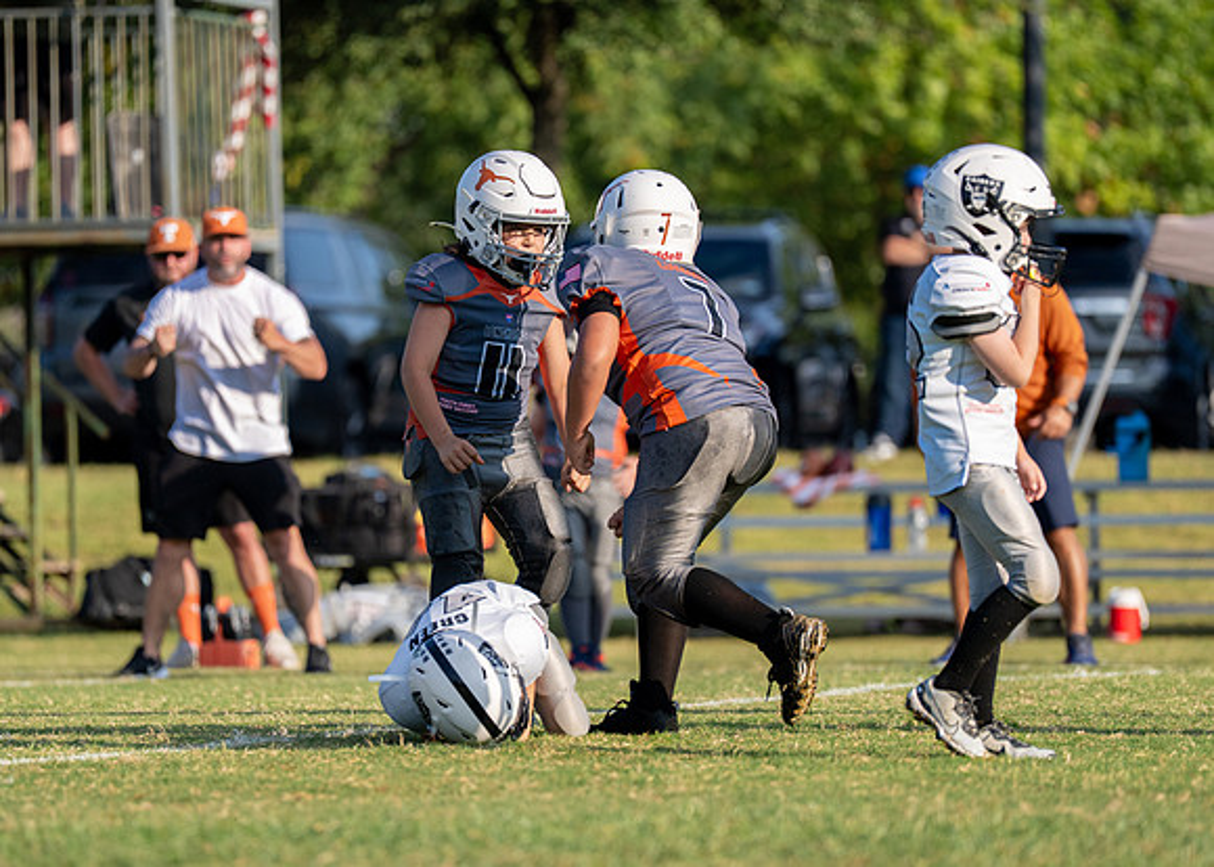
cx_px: 574
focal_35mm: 283
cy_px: 455
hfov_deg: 7.1
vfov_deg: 5.1
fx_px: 9764
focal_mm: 200
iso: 320
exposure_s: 1/5000
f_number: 2.8
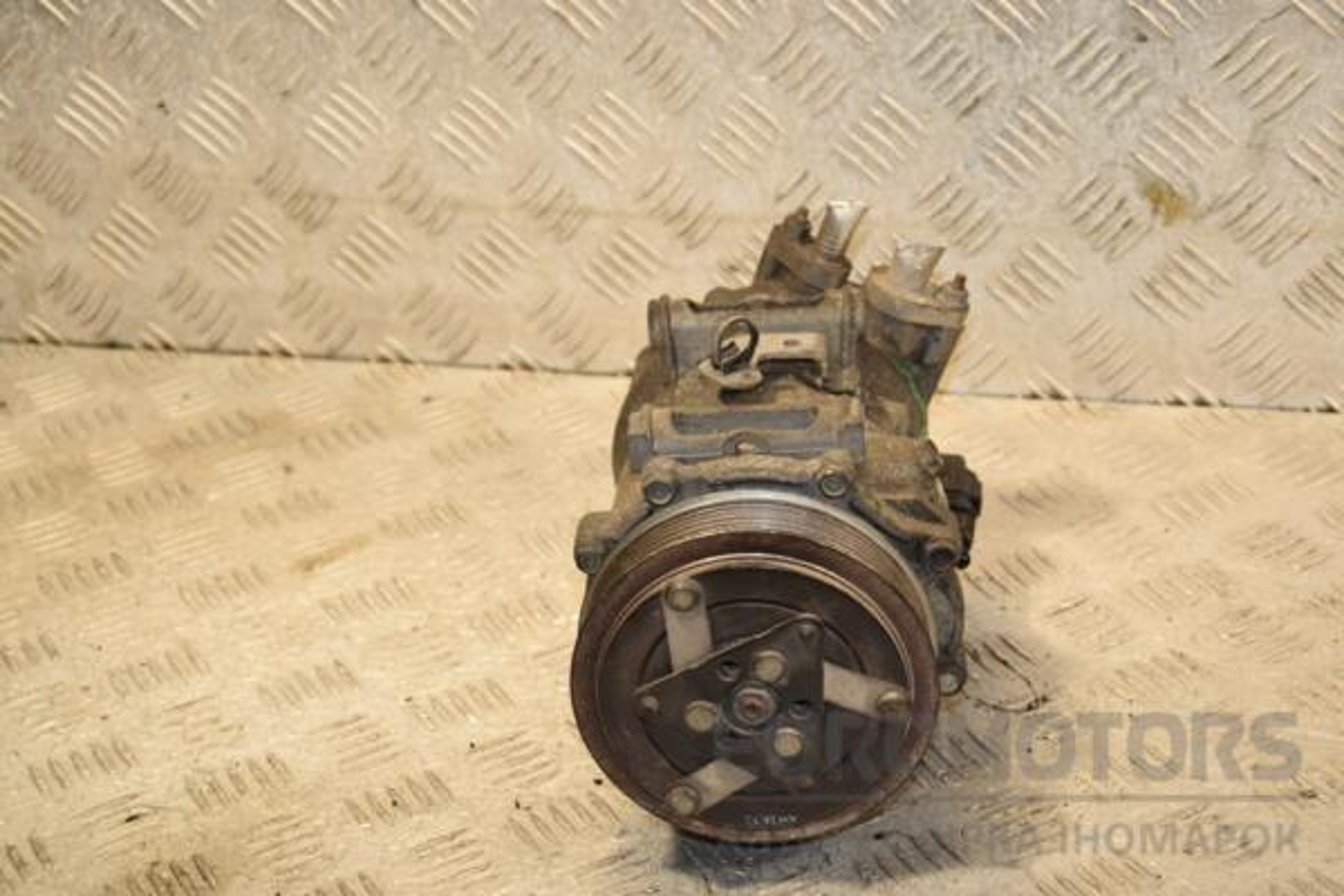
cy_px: 448
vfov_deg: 17.5
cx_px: 672
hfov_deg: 26.0
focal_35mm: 78
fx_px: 2912
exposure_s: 1/200
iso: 800
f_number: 6.3
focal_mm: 52
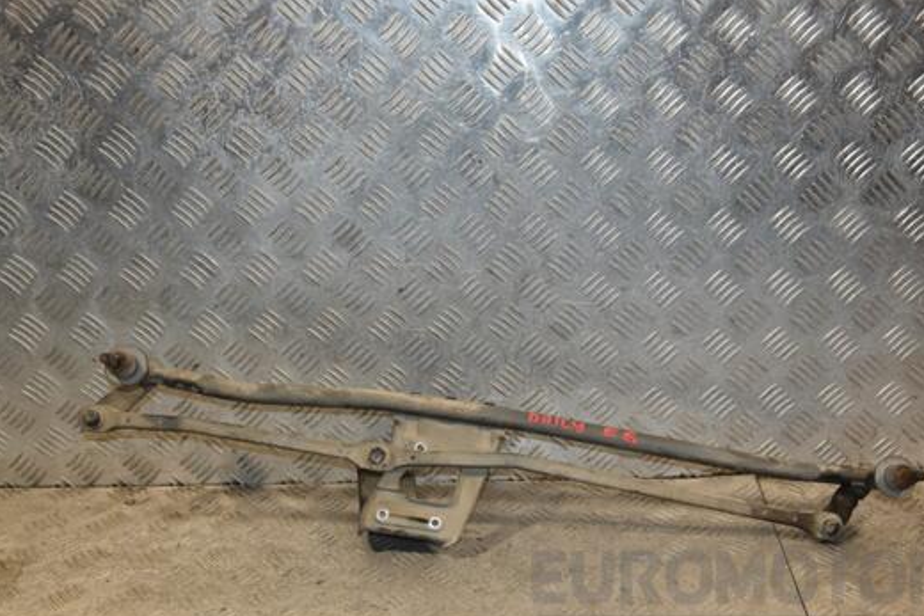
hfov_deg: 43.6
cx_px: 498
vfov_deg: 29.9
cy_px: 341
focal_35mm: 45
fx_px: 1155
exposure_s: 1/200
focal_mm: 26
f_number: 5
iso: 800
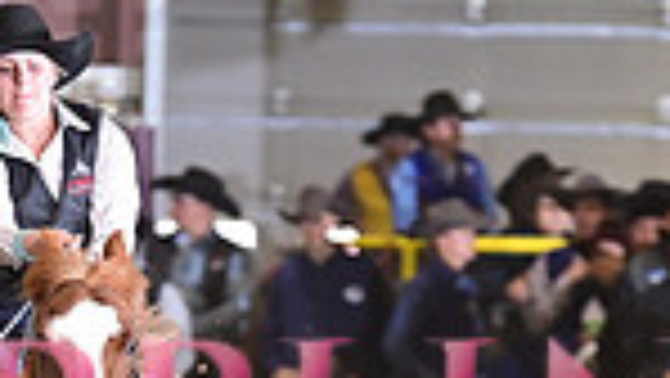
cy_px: 542
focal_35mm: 818
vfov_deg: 1.5
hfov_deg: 2.6
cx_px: 99
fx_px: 14540
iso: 1600
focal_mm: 200
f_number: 3.2
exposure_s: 1/250
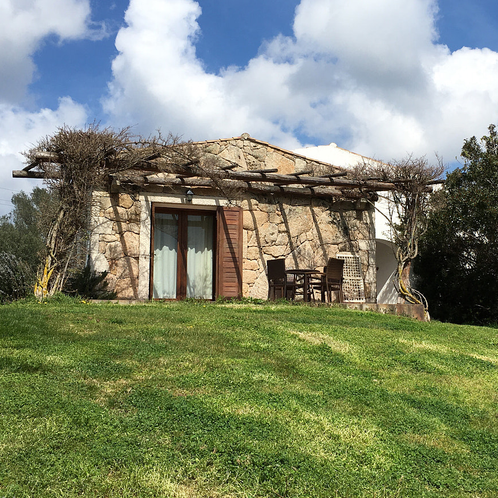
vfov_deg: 36.1
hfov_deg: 35.7
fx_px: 765
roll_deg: +0.9
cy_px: 242
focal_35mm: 47
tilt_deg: +8.4
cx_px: 330
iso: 25
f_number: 2.2
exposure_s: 1/2404
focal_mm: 4.15
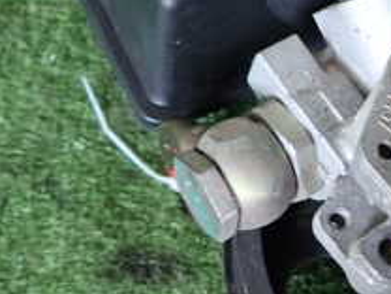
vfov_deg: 20.3
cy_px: 89
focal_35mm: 72
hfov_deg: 26.2
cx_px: 350
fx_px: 813
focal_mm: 4.5
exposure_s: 1/50
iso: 200
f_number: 2
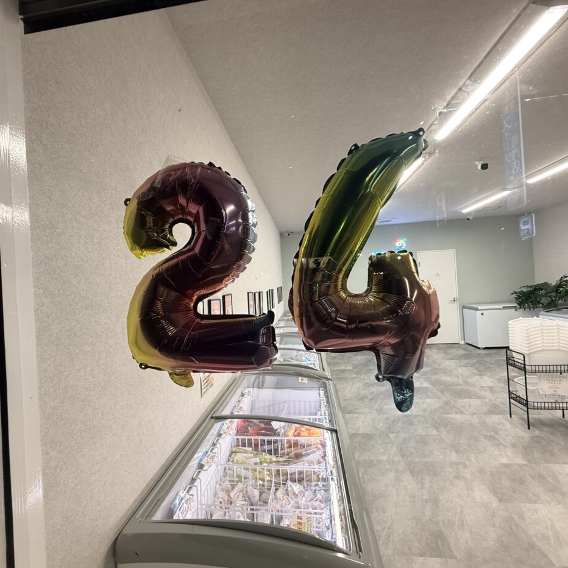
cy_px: 285
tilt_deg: -0.4
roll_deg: +2.8
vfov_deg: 84.0
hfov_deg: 83.9
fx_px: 316
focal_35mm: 17
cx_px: 265
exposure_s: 1/100
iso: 200
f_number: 2.2
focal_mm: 2.22
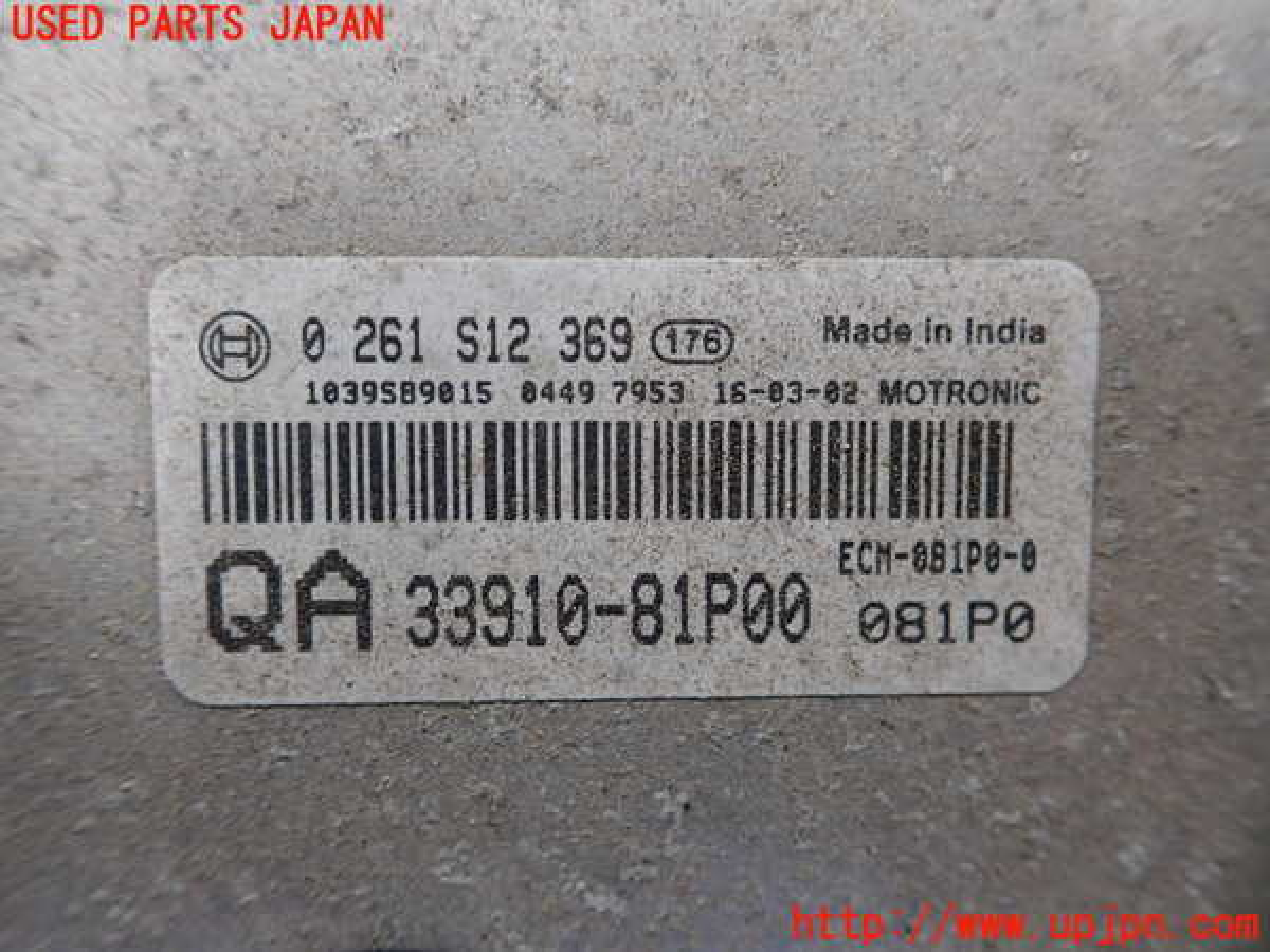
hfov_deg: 60.0
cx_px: 635
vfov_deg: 46.8
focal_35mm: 30
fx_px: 1101
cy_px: 476
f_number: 2.3
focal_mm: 5.5
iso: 400
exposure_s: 1/125
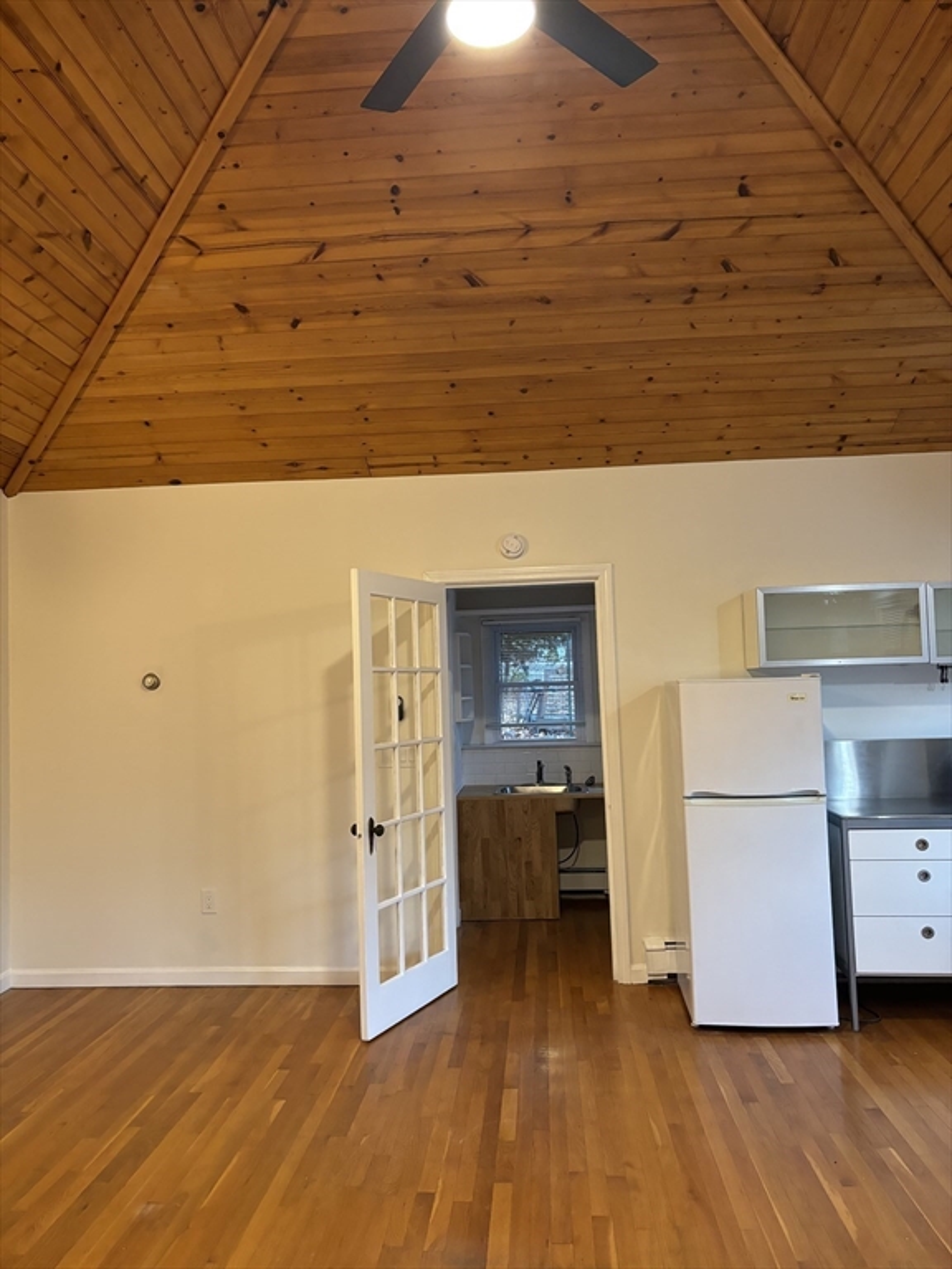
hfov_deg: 53.1
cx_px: 476
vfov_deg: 67.3
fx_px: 953
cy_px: 634
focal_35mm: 26
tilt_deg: +3.7
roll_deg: +0.4
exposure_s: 1/60
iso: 400
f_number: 1.6
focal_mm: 5.96
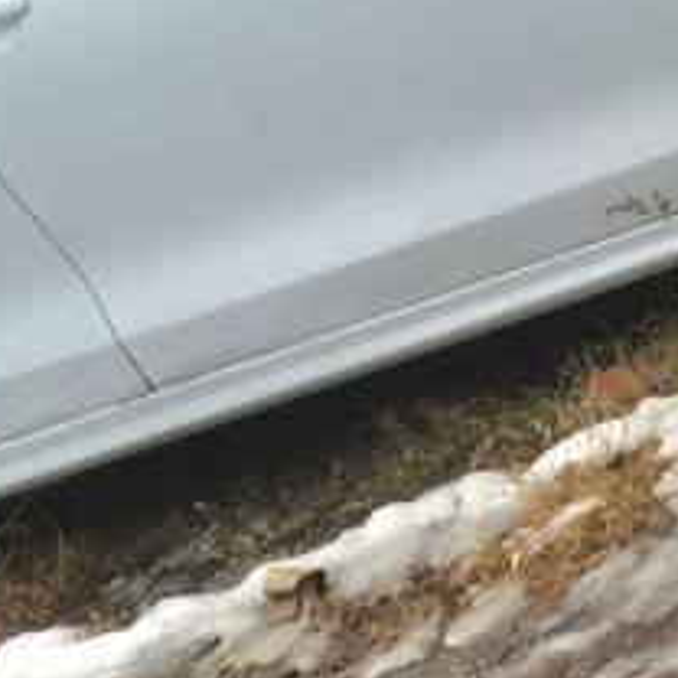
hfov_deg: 9.5
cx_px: 1780
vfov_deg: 10.4
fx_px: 3501
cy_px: 1232
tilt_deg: -35.3
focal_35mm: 158
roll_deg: +29.4
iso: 32
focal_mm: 4.15
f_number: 2.2
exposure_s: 1/120
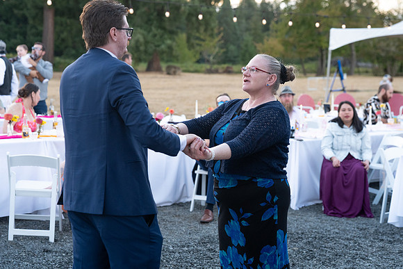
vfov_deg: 19.5
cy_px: 134
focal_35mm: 70
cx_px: 202
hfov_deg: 28.8
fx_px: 784
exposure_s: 1/500
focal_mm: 70
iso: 2000
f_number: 4
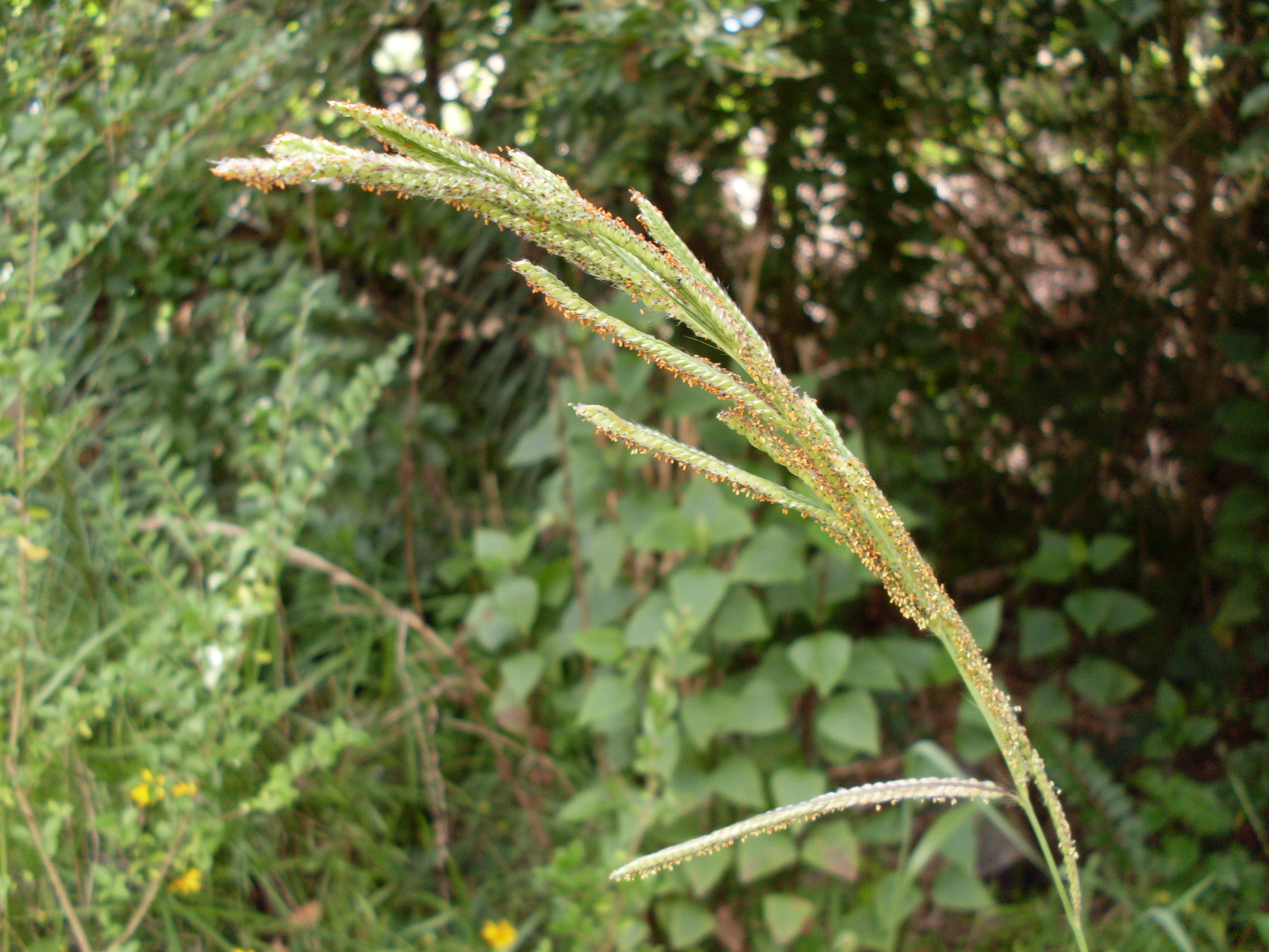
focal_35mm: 38
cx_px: 634
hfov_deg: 49.0
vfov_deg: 37.7
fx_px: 1393
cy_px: 476
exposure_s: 1/90
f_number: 2.8
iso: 80
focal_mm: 6.3
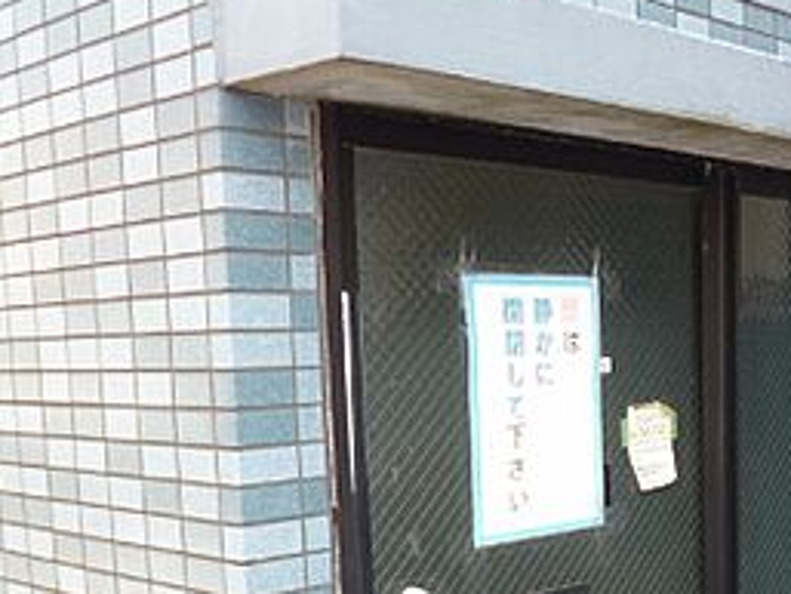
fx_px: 1280
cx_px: 674
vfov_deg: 25.2
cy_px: 548
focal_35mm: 56
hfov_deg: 33.0
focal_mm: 4.3
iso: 100
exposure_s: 1/160
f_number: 2.5
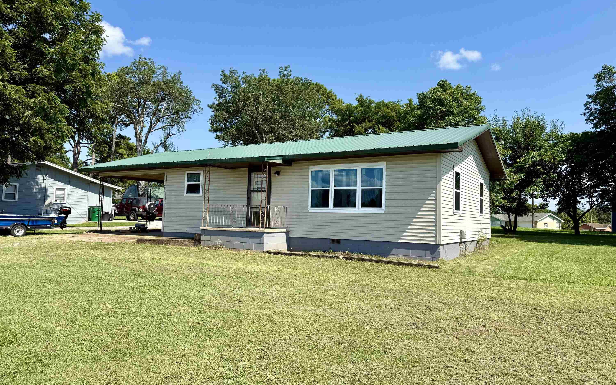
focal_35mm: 26
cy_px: 178
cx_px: 308
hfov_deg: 70.4
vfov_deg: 47.6
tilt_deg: +5.6
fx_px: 437
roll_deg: -1.4
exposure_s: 1/3584
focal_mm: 6.76
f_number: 1.78
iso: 80
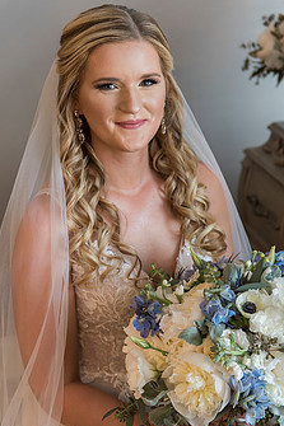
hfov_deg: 17.5
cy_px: 192
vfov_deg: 26.0
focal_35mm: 78
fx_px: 924
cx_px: 169
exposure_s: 1/60
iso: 1000
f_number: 4
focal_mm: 58
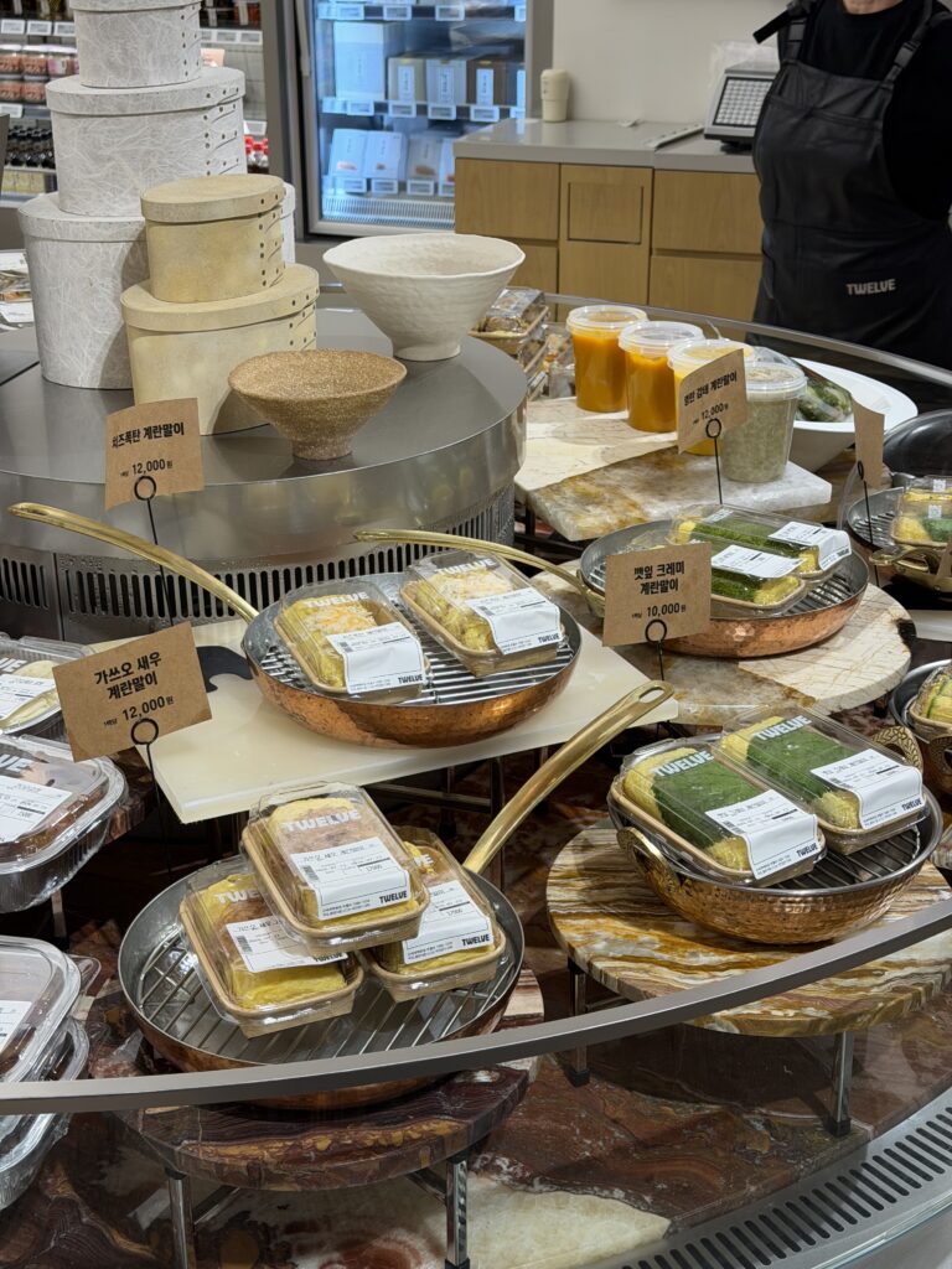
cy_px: 634
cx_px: 476
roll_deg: -0.5
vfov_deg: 39.7
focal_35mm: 48
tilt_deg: -22.9
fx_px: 1760
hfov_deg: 30.3
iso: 50
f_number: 1.78
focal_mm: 6.76
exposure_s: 1/125
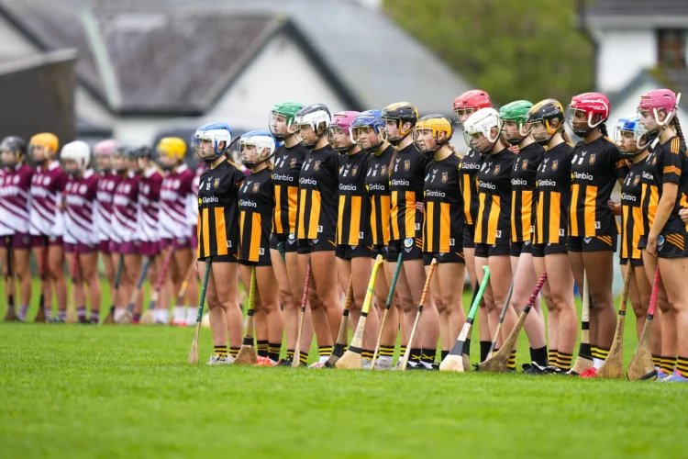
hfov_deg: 5.2
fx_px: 7644
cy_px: 230
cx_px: 344
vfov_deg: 3.4
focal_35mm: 400
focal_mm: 400
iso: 250
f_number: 2.8
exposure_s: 1/1000
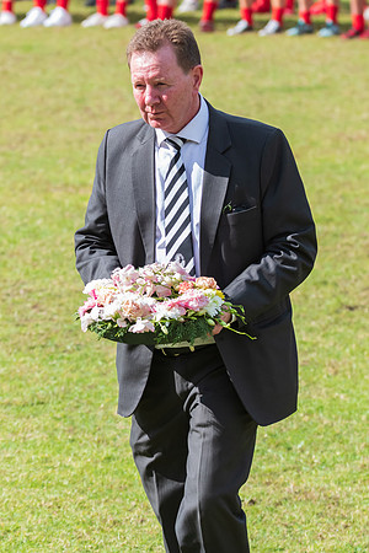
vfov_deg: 7.2
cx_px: 183
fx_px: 4369
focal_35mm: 284
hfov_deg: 4.8
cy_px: 204
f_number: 7.1
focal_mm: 150
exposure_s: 1/1600
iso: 800
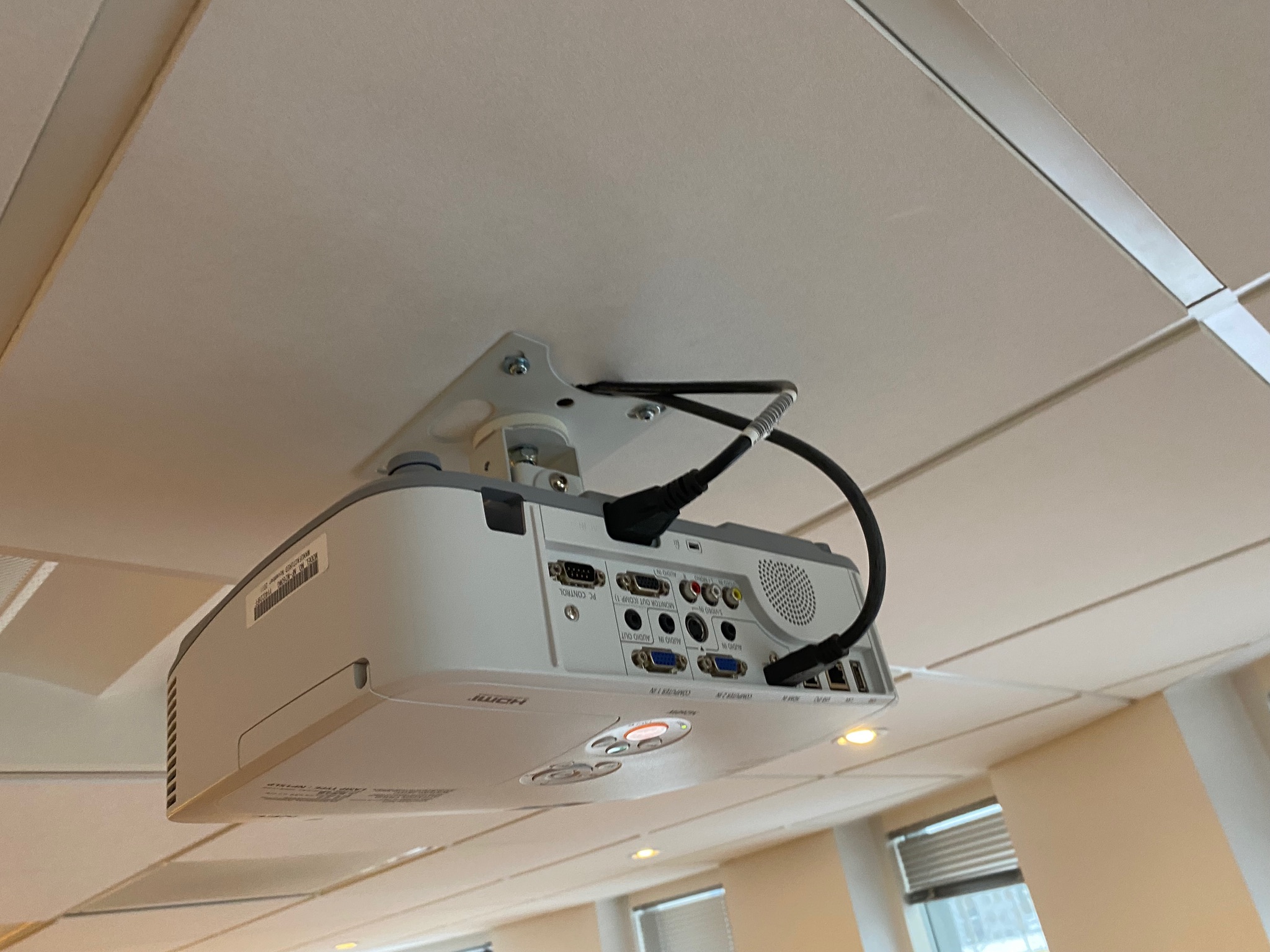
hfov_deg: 67.3
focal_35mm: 26
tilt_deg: +26.3
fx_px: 954
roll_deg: +11.1
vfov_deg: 53.1
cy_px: 476
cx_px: 635
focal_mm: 4.25
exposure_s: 1/50
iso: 250
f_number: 1.8
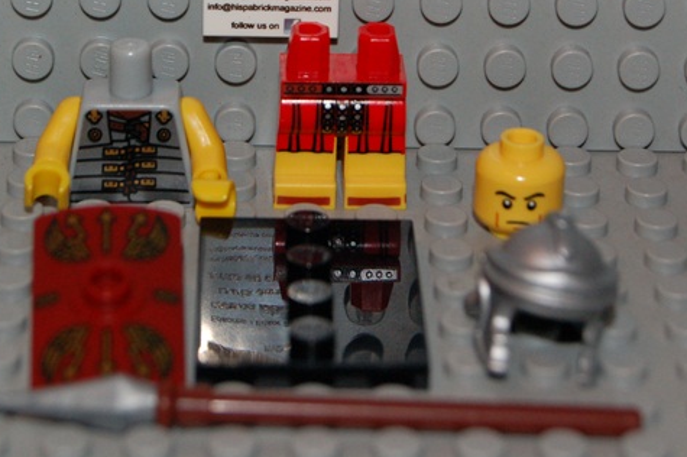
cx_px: 325
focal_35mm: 139
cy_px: 91
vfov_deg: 9.8
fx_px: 2648
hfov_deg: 14.8
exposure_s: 1/60
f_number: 5.6
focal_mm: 55
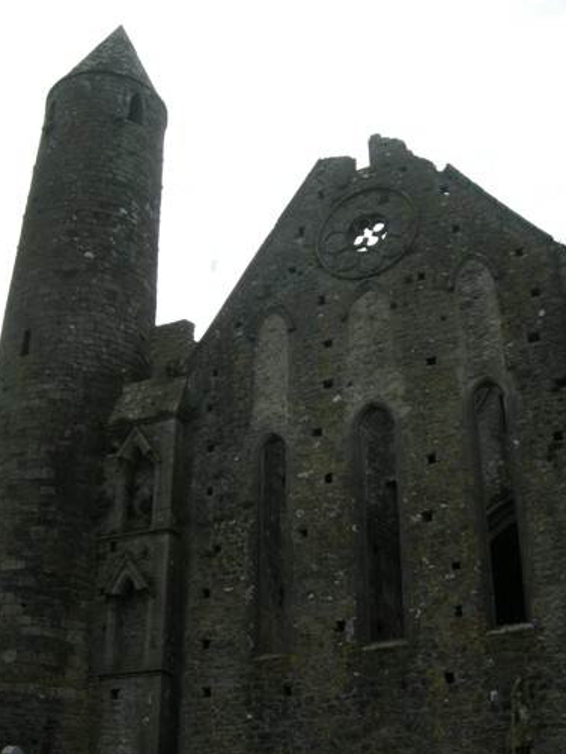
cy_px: 388
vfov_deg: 41.2
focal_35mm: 46
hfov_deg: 31.5
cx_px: 257
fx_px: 1002
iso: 64
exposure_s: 1/394
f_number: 6.1
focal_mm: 7.5
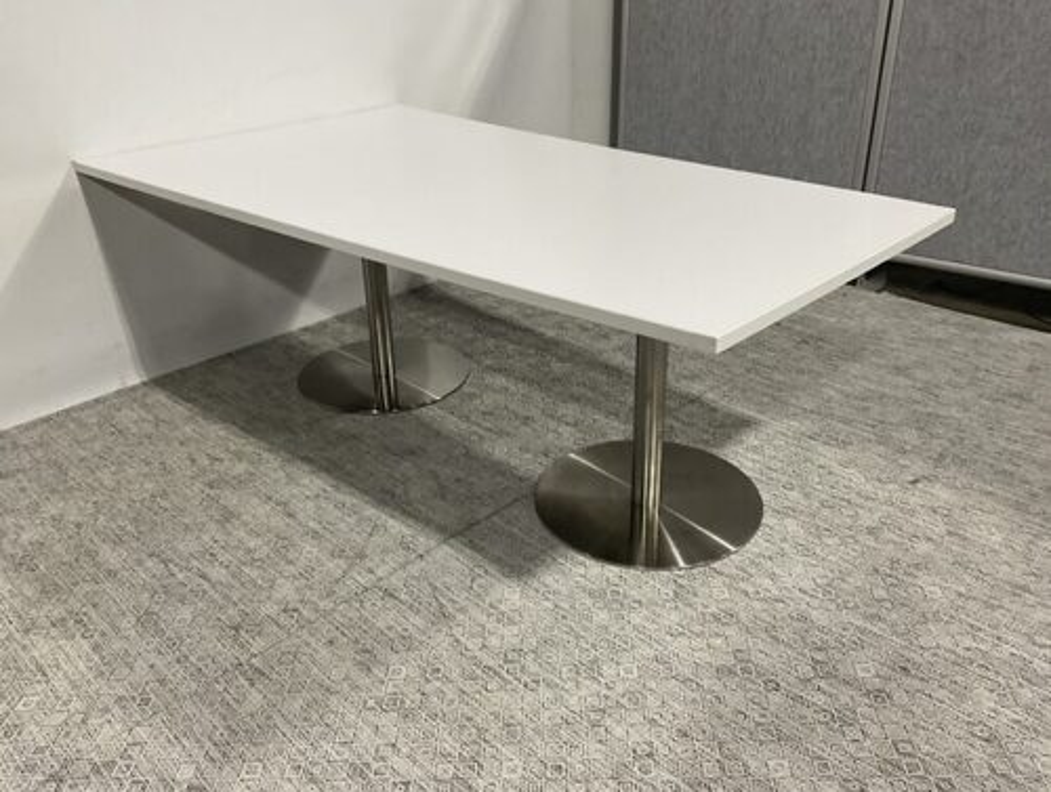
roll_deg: +0.3
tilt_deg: -26.9
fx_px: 882
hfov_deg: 61.6
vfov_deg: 48.4
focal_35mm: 29
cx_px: 526
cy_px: 396
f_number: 1.8
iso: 100
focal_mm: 3
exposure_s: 1/60
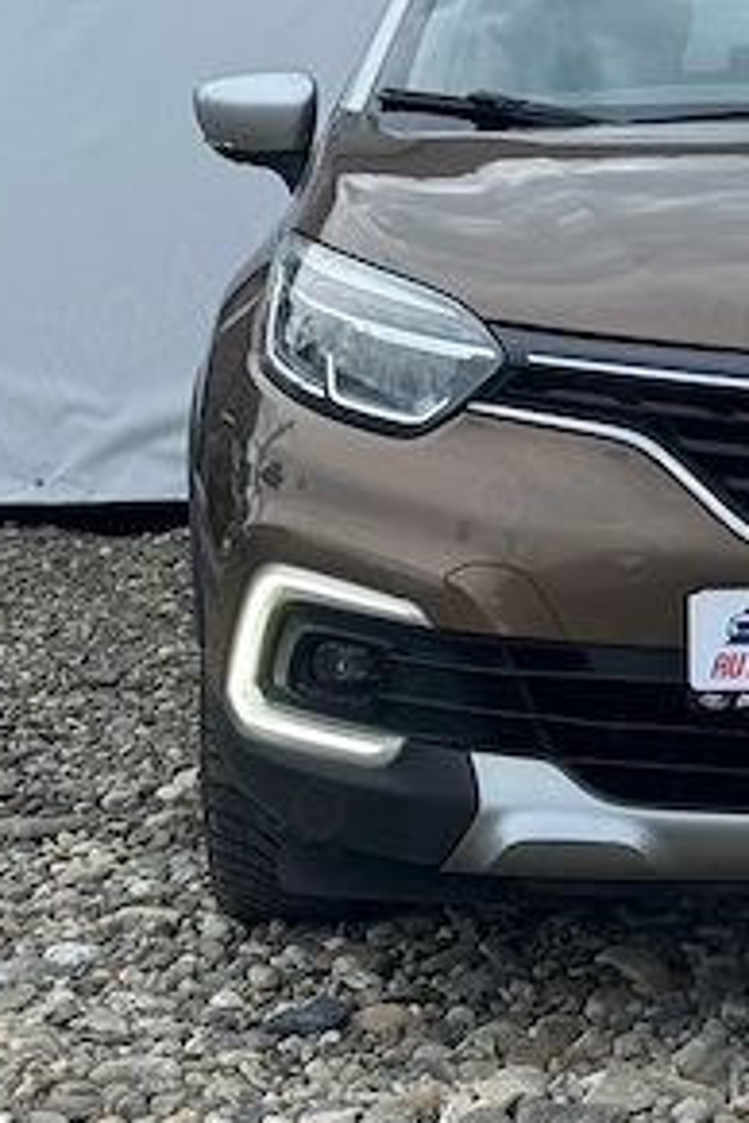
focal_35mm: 103
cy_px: 370
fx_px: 3214
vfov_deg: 19.8
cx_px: 857
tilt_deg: -3.3
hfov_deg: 13.0
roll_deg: +0.6
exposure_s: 1/1114
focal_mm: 6.76
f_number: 1.78
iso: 64
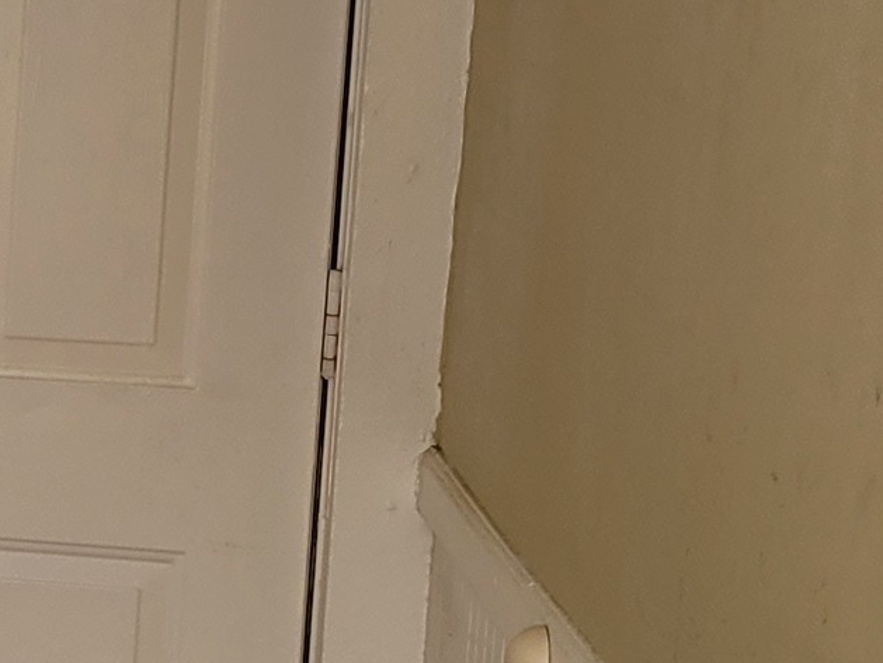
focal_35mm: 127
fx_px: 3240
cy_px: 242
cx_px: -946
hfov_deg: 13.2
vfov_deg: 11.7
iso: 80
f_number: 1.8
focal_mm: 5.4
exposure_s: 1/120
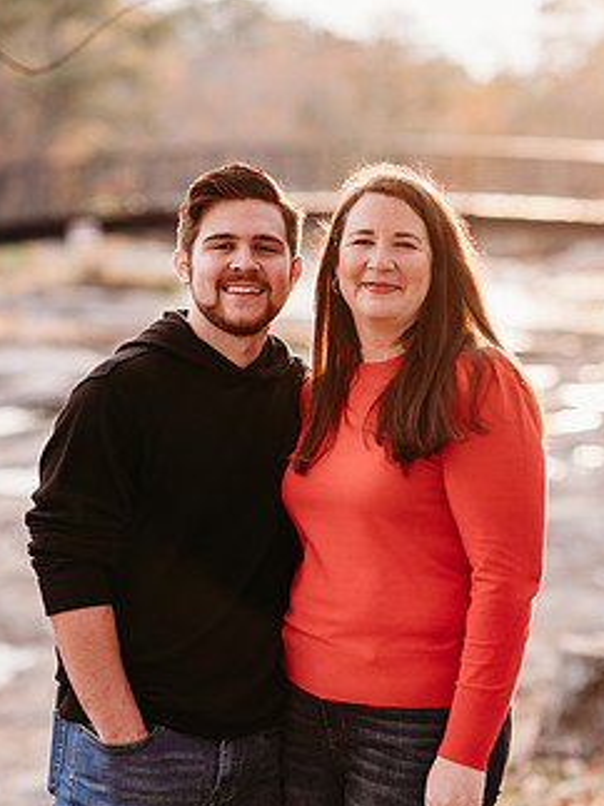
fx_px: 2654
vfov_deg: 17.3
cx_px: 307
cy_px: 497
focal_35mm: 114
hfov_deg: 13.0
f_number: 2.2
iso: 320
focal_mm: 85
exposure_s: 1/400
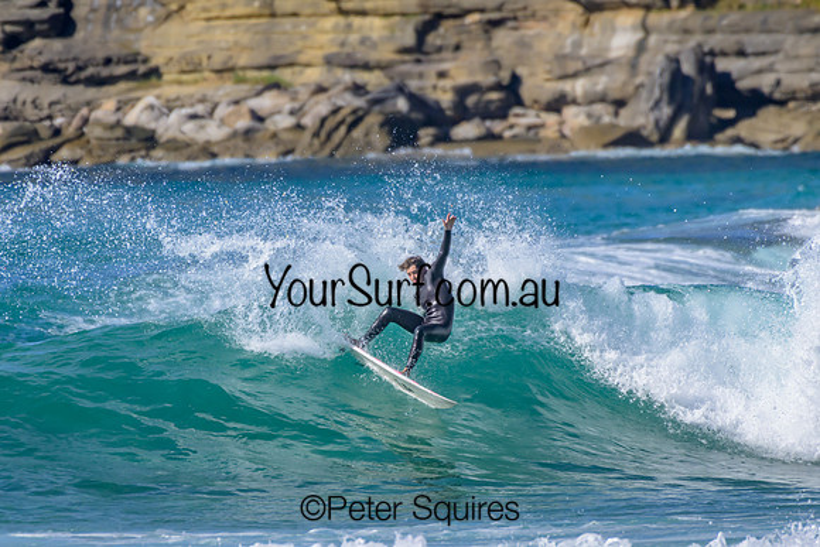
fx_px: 21643
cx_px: 410
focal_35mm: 950
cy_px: 274
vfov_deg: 1.4
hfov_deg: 2.2
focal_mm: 950
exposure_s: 1/2000
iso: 1000
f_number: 11
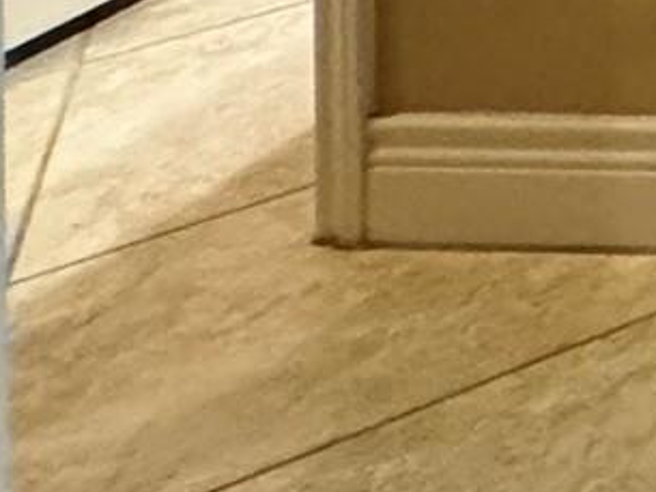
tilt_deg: -1.4
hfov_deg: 10.6
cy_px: -997
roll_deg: -0.7
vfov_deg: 10.7
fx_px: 1782
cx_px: 2112
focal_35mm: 94
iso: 320
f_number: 2.2
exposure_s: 1/60
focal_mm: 2.22
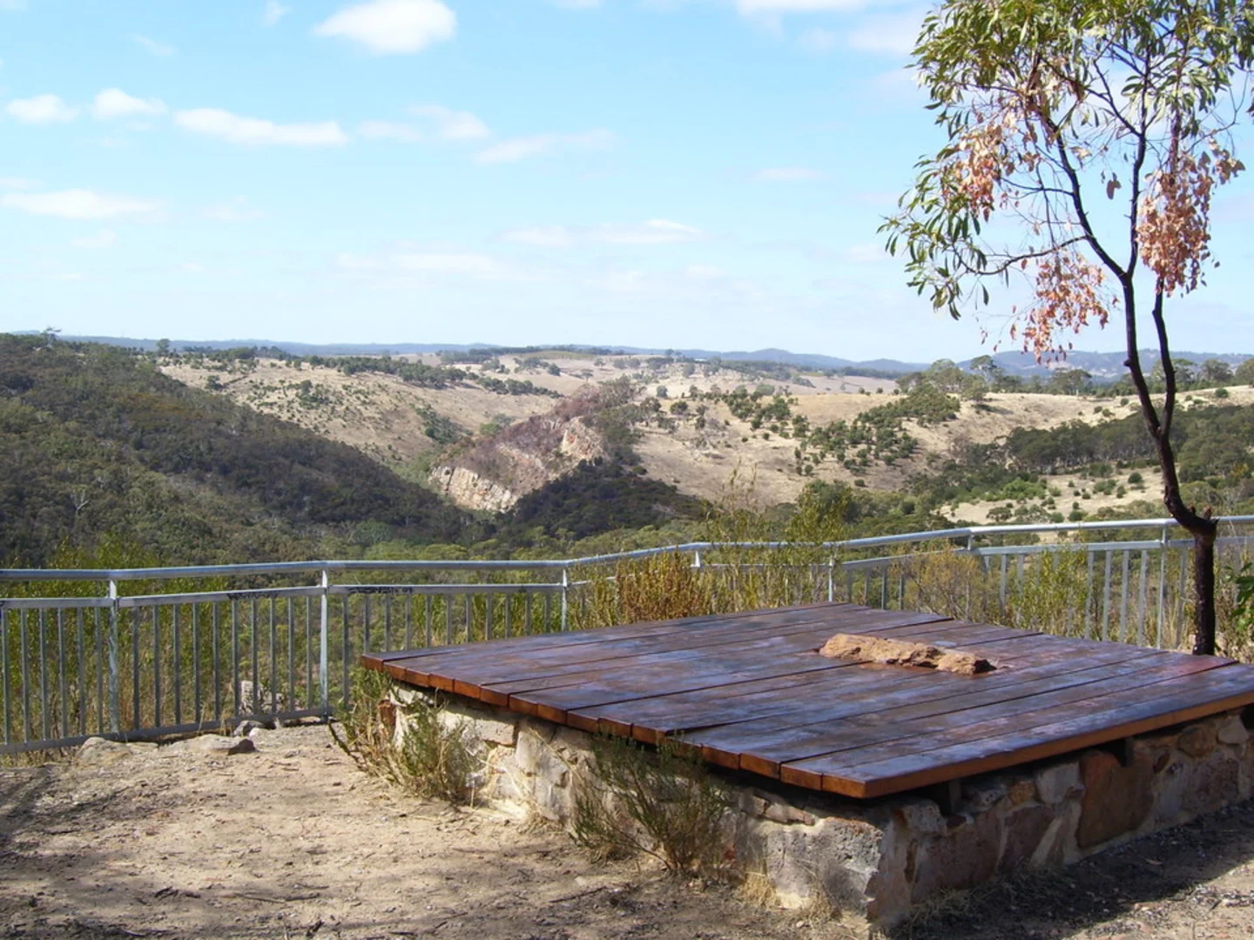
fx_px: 1630
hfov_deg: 42.1
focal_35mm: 45
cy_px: 470
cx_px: 627
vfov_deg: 32.2
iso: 80
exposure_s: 1/350
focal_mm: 7.6
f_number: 5.6
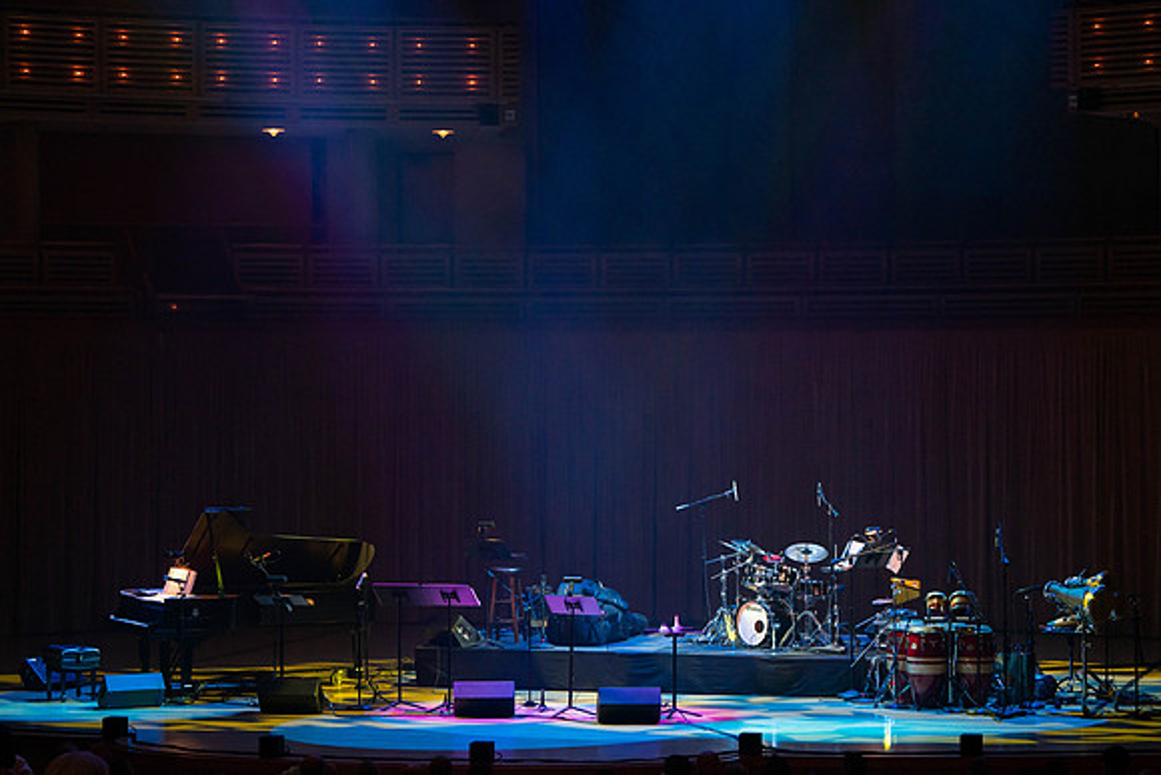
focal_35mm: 100
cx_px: 580
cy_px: 388
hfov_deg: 20.4
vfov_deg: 13.7
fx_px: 3226
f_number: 5.6
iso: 2500
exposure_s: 1/100
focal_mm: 100
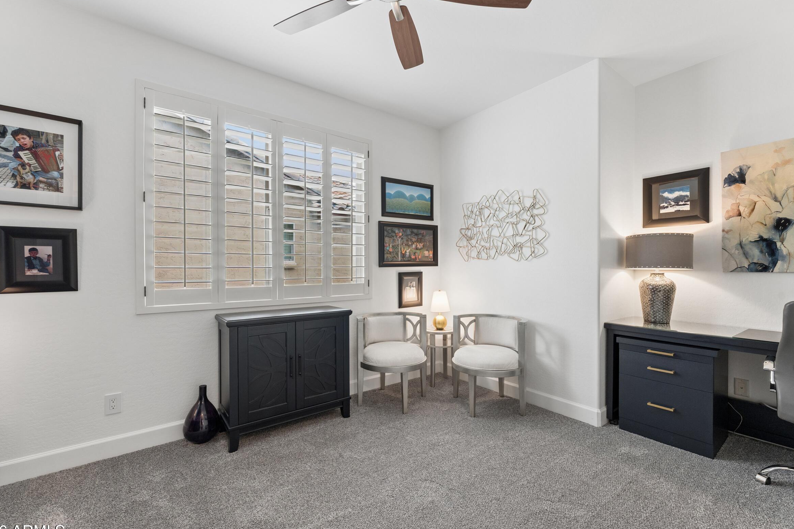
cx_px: 396
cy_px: 274
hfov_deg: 100.4
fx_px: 331
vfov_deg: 77.3
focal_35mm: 15
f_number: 9
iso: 320
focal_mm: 14
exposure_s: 1/10
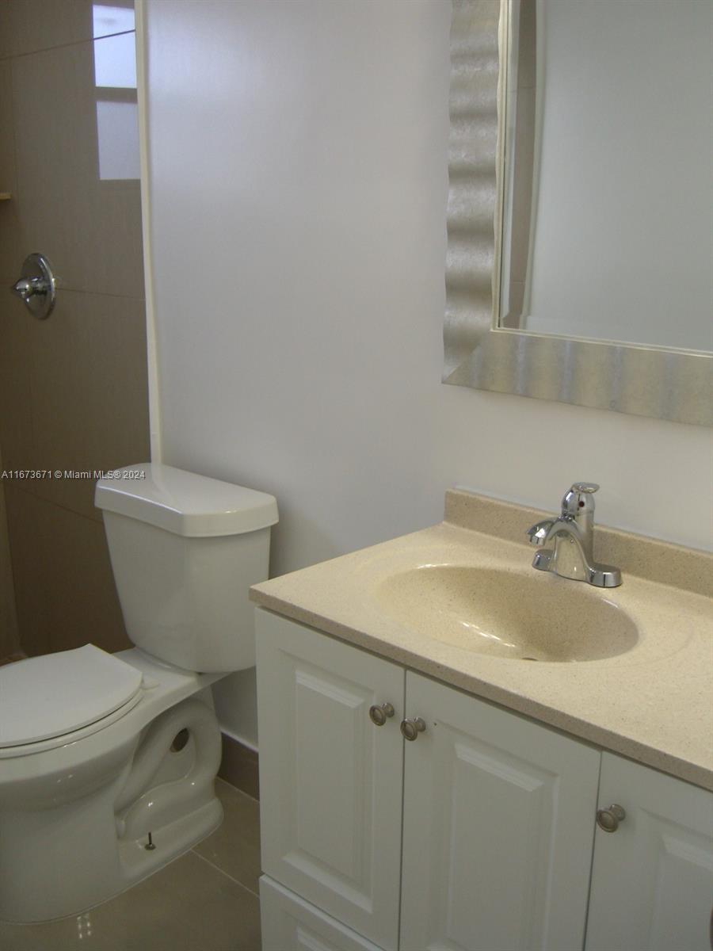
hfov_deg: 37.7
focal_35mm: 38
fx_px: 1044
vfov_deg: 49.0
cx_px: 356
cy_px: 476
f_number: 2.8
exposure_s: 1/100
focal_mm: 7.9
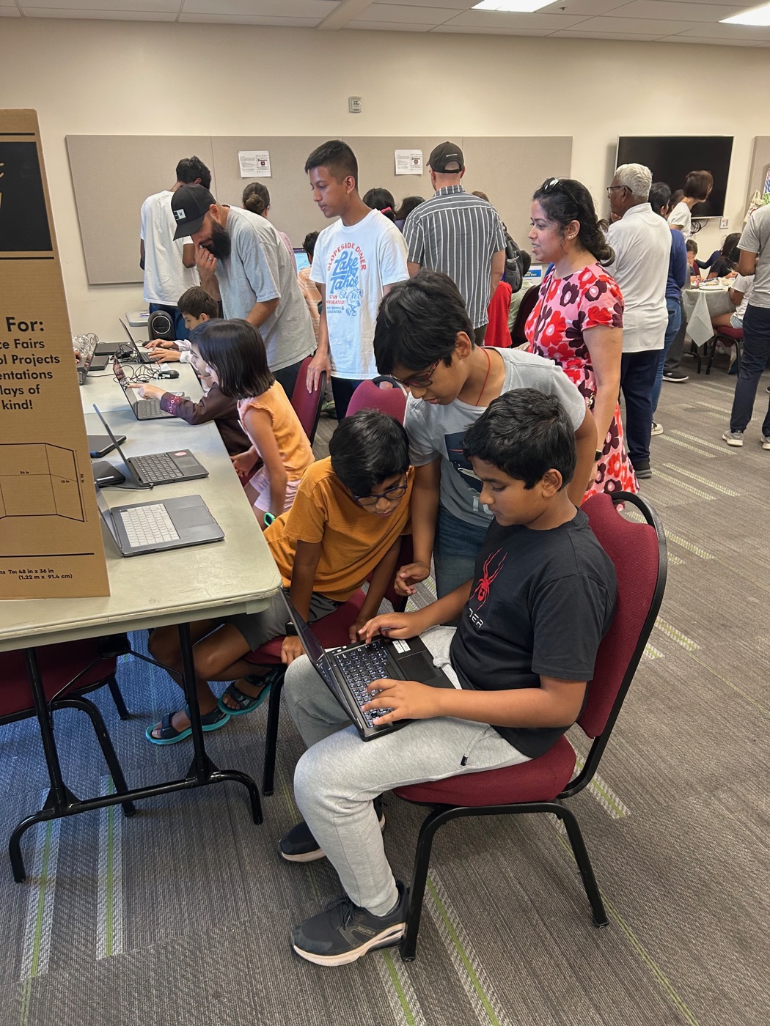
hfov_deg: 53.1
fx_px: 771
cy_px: 513
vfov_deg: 67.3
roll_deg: +2.7
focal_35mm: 26
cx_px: 385
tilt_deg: -20.6
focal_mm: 5.7
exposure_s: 1/60
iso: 160
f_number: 1.5
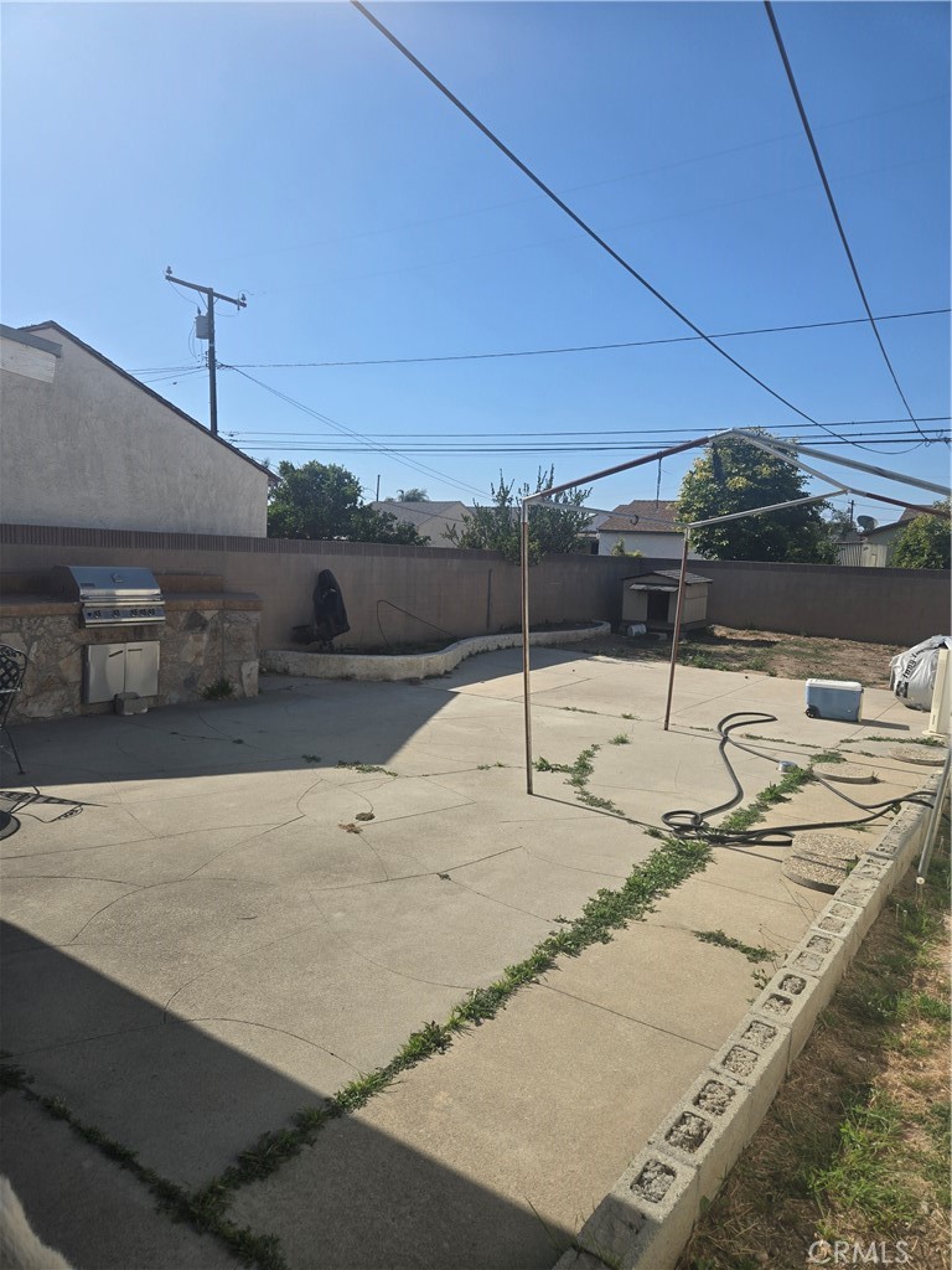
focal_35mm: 23
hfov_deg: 58.9
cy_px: 635
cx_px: 476
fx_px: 843
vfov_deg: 73.9
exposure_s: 1/2921
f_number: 1.8
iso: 25
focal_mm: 5.4
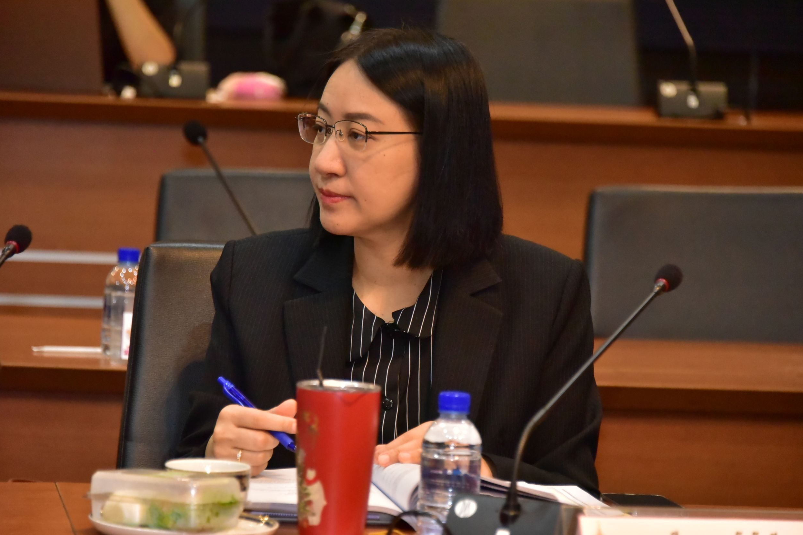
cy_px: 268
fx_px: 4483
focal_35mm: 201
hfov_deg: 10.2
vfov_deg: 6.8
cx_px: 402
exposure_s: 1/200
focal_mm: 200
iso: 8000
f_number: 5.6
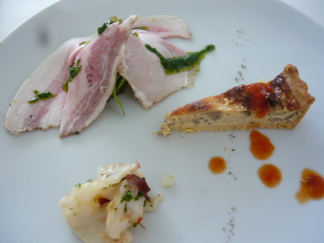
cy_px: 122
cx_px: 162
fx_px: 309
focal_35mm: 33
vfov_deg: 42.9
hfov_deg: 55.4
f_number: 2.8
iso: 100
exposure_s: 1/40
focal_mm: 5.5
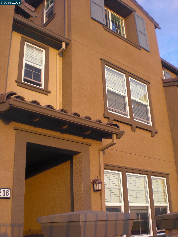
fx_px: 261
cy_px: 118
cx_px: 89
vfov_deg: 49.0
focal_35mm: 38
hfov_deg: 37.7
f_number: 3.1
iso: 64
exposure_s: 1/125
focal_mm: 6.3
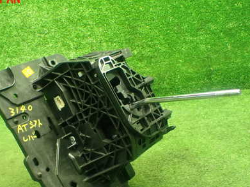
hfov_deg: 41.0
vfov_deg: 31.1
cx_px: 96
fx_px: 332
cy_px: 135
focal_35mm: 46
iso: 800
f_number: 2.3
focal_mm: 5.4
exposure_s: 1/60
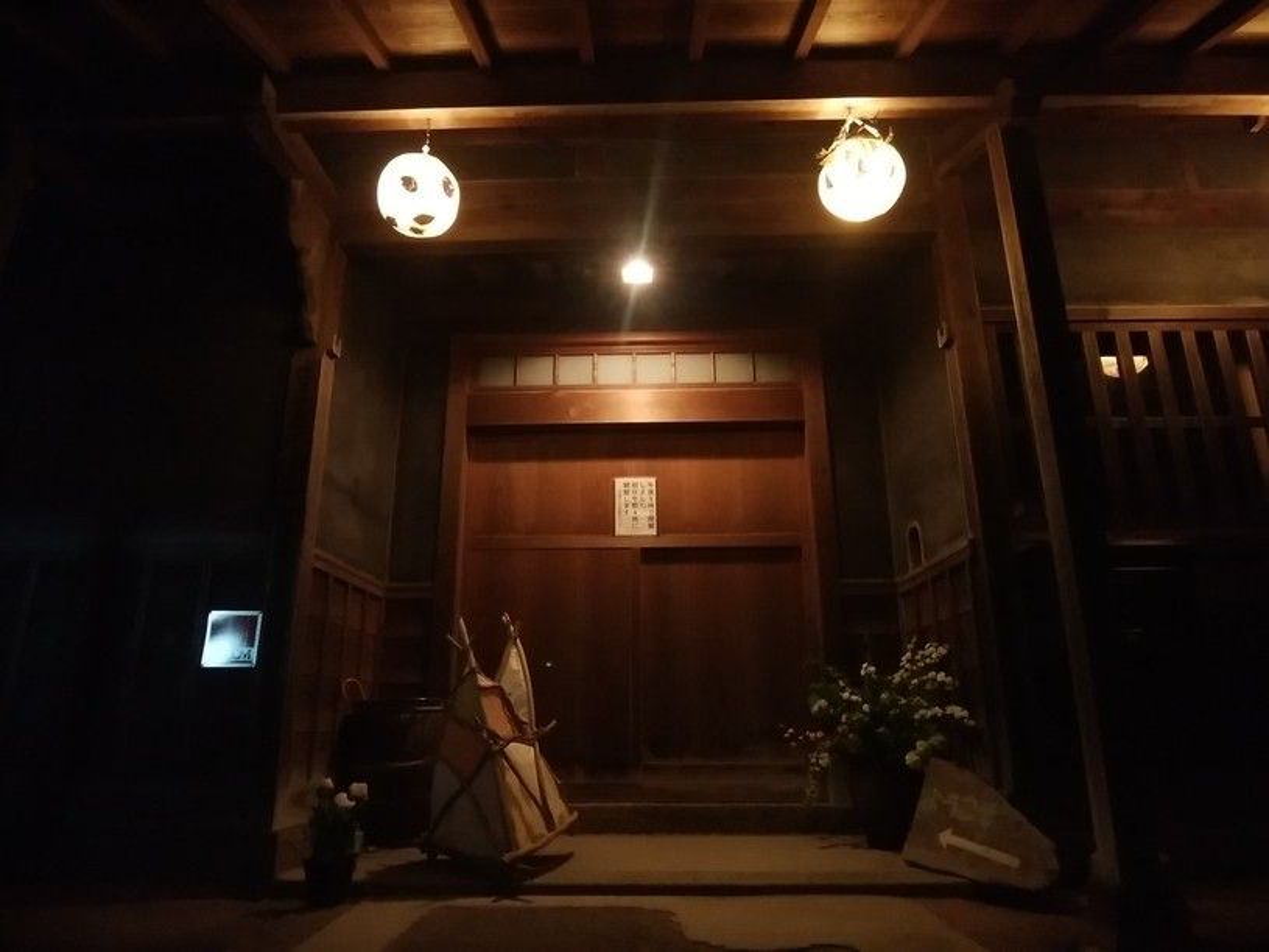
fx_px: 806
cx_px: 634
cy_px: 476
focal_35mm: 22
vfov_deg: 61.1
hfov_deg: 76.4
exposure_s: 1/20
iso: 400
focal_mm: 3
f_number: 2
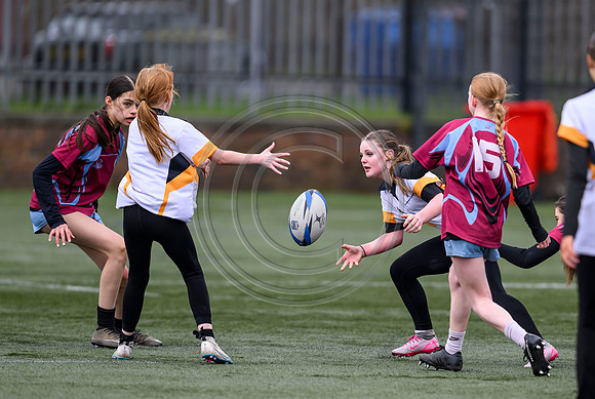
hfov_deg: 3.6
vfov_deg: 2.4
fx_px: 9473
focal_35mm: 572
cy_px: 284
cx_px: 426
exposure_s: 1/1250
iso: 500
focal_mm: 400
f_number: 3.5
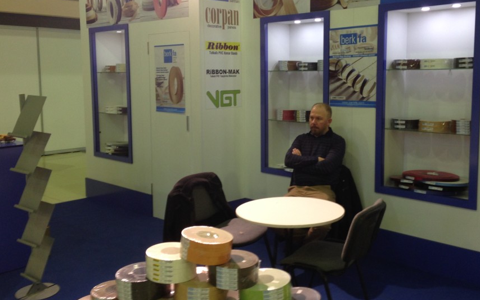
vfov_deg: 30.5
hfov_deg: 47.2
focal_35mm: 42
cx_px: 251
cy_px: 129
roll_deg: -0.5
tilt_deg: -6.5
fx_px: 549
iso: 64
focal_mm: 4.12
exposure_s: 1/20
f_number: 2.4
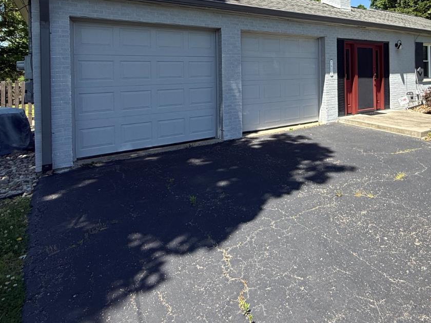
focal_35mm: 25
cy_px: 71
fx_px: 311
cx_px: 311
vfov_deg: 51.9
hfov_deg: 66.1
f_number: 2.2
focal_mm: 2.22
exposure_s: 1/841
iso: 50
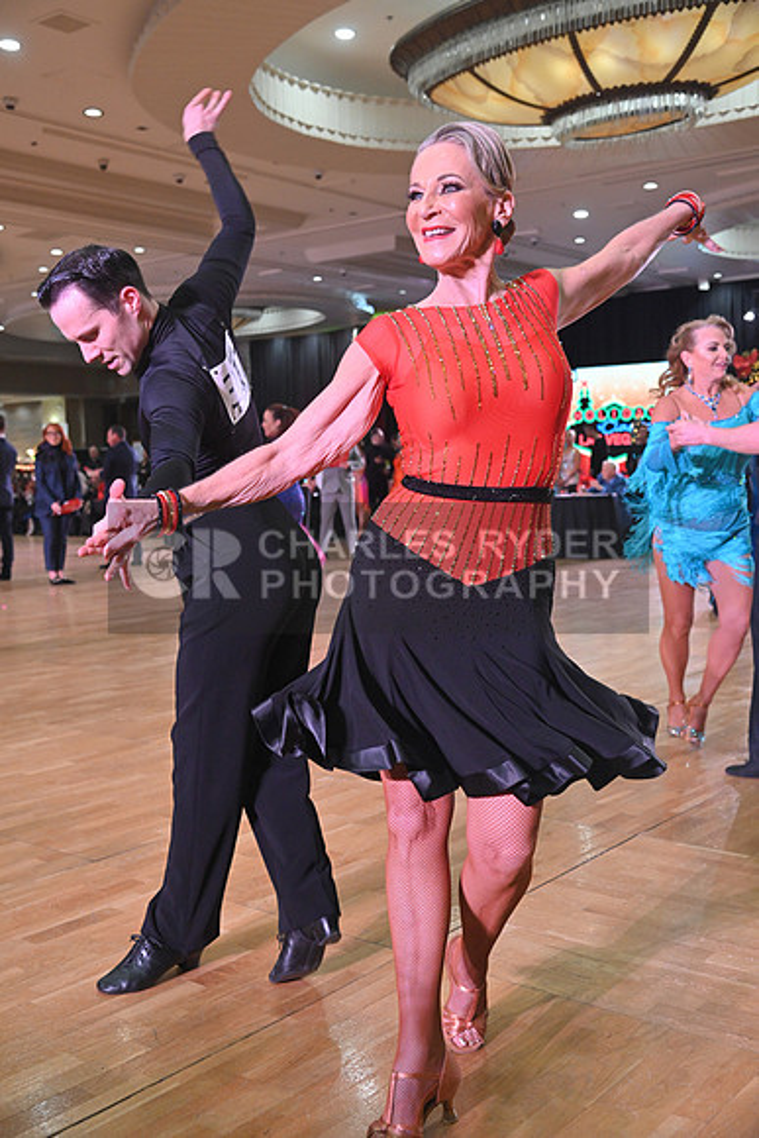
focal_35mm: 38
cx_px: 380
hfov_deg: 35.1
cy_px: 569
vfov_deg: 50.7
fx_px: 1201
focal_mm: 38
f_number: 5
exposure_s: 1/320
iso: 2500
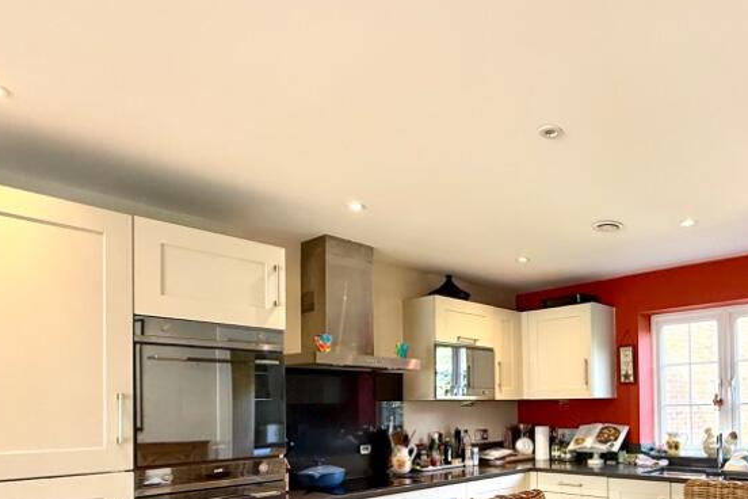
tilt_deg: +1.0
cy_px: 400
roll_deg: +0.8
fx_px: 561
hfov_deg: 64.0
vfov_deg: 45.5
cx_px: 547
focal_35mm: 27
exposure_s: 1/99
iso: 320
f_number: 2.2
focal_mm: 2.22
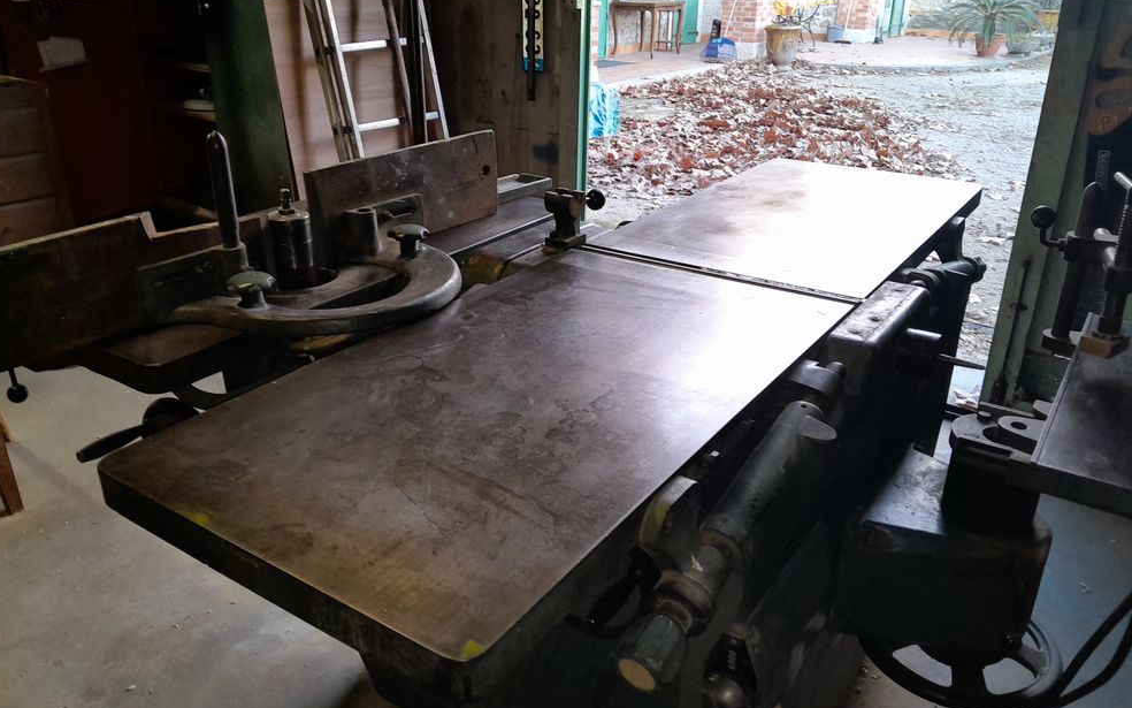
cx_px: 566
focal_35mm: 28
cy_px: 345
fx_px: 864
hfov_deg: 66.5
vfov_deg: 44.5
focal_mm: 3.98
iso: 80
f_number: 1.8
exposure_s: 1/50
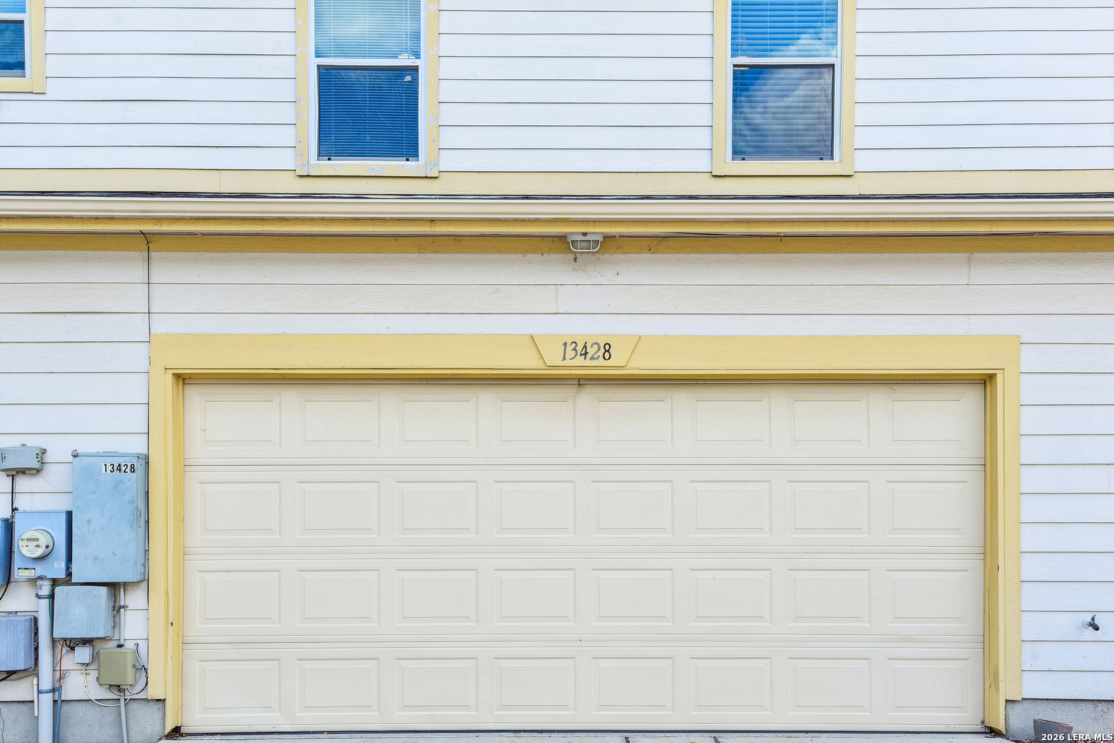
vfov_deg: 42.3
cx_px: 557
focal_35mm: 31
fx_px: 959
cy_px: 372
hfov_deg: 60.3
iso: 400
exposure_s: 1/320
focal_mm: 31
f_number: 8
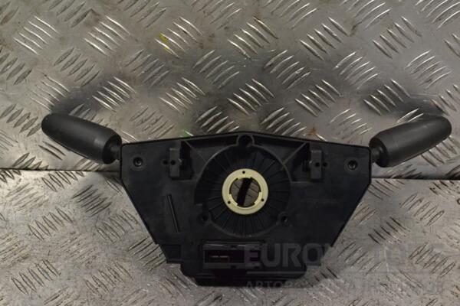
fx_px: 728
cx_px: 230
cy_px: 153
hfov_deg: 35.1
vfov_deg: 23.8
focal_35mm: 57
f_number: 9
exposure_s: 1/320
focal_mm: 38
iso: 3200
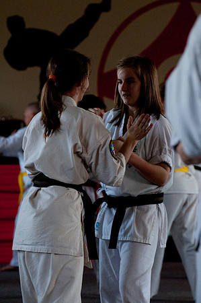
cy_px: 152
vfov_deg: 9.8
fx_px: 1763
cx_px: 100
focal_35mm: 210
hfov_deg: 6.5
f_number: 4.8
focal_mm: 140
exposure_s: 1/200
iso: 800
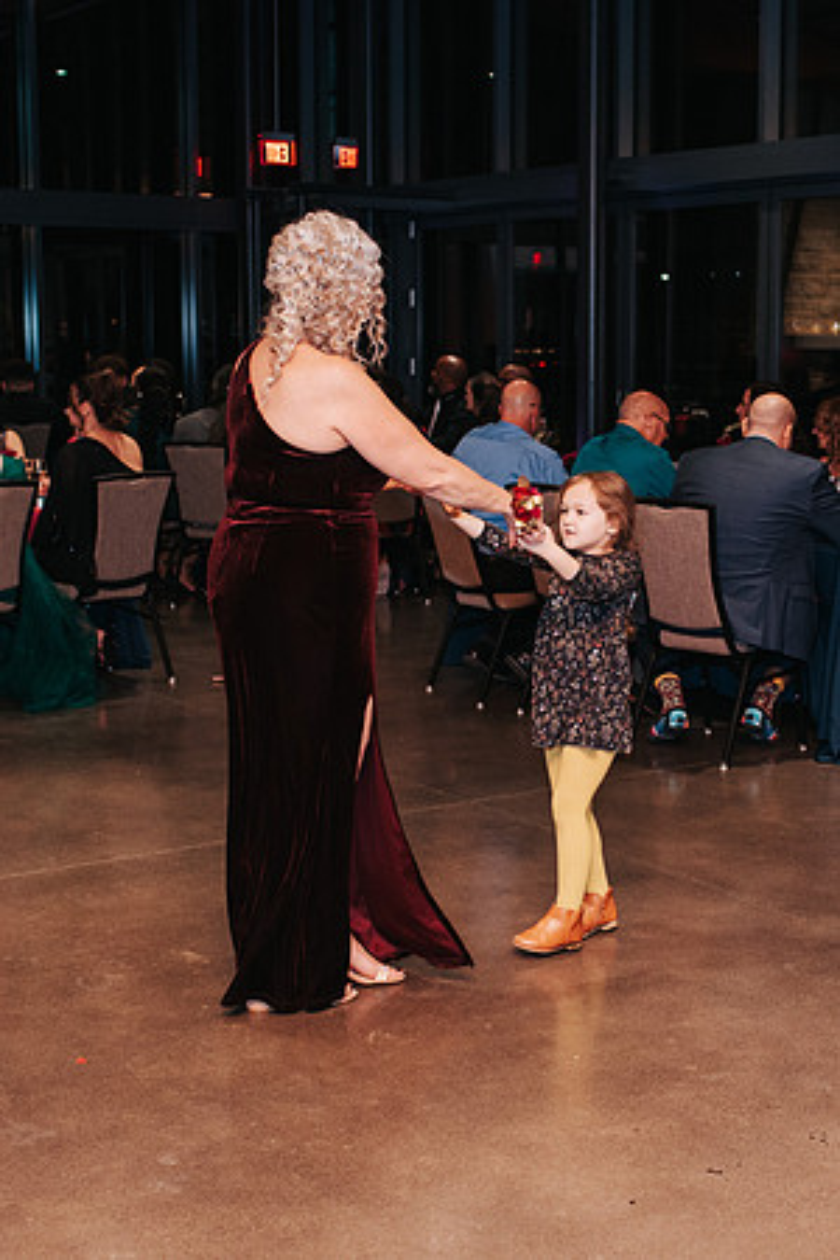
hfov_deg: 24.2
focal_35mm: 56
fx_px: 1948
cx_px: 559
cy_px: 668
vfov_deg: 35.8
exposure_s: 1/200
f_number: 2.8
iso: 1000
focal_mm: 35
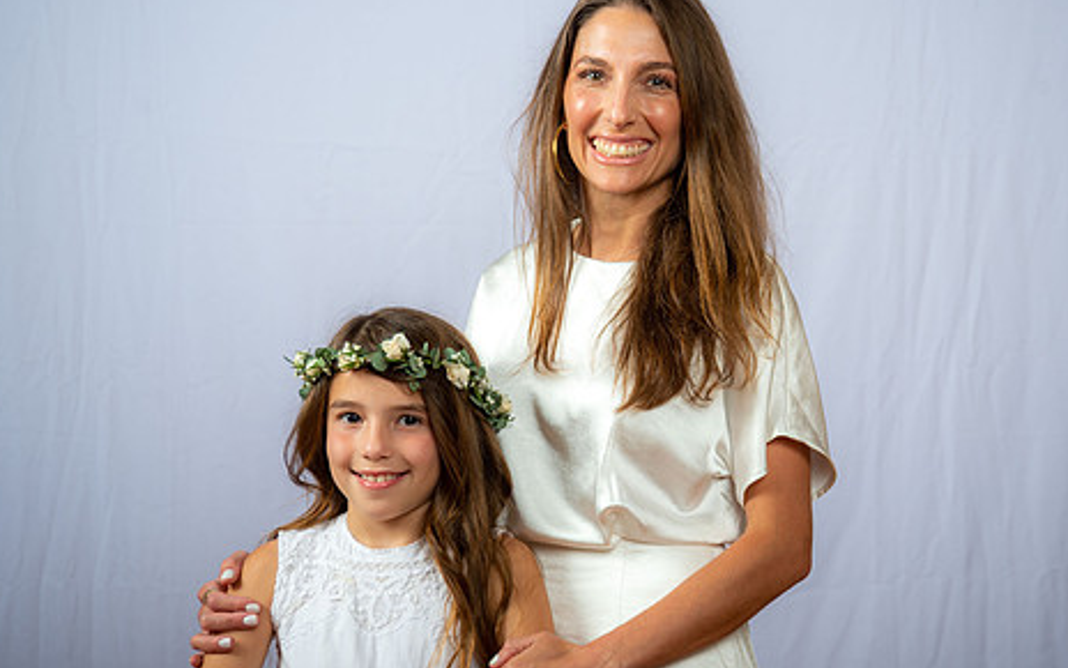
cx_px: 633
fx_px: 2299
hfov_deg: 26.1
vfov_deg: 16.5
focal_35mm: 79
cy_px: 378
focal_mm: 62
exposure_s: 1/200
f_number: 5.6
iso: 250
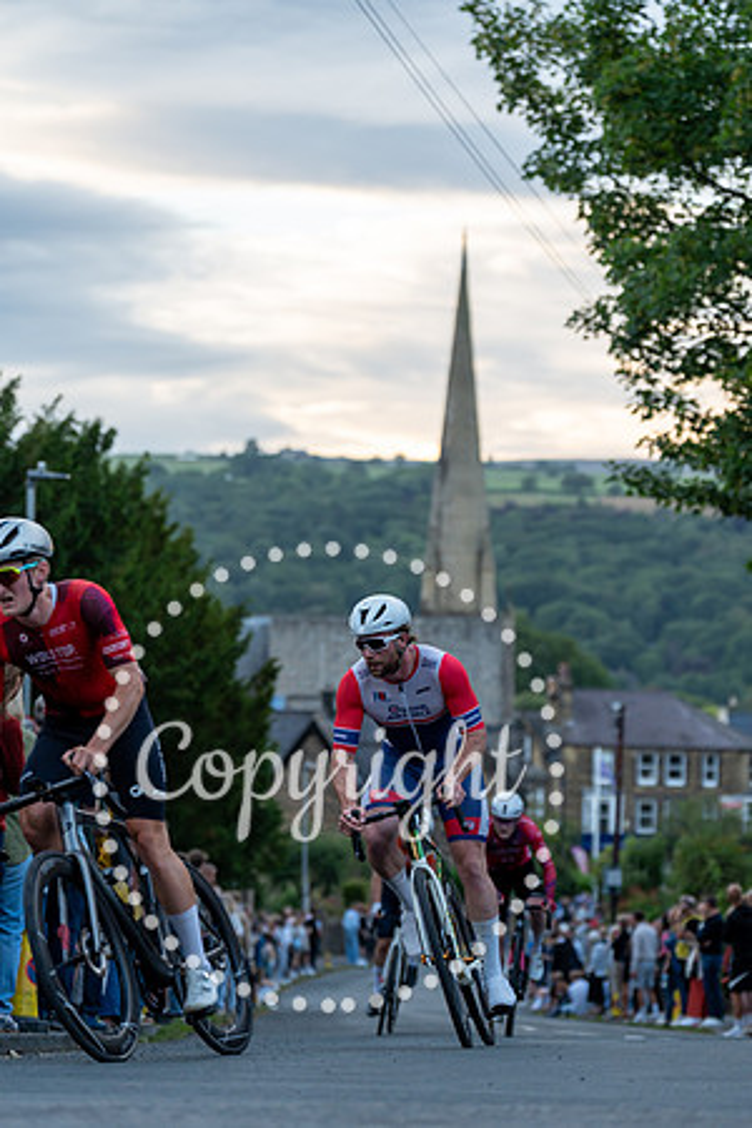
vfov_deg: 19.6
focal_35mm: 104
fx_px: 3258
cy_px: 564
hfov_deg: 13.2
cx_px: 376
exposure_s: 1/640
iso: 640
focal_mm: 104
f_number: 3.2
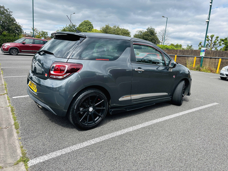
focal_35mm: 24
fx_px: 158
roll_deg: -4.4
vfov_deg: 56.8
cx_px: 114
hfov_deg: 71.6
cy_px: 86
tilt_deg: -9.7
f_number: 1.78
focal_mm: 6.86
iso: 80
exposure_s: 1/1692
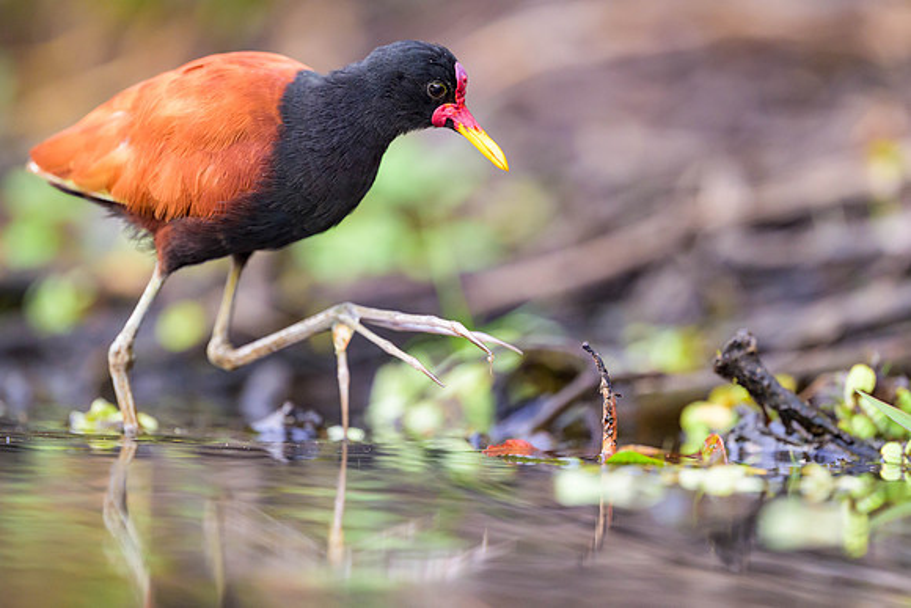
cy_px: 284
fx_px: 13331
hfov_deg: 3.9
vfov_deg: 2.6
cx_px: 540
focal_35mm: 527
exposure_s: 1/1600
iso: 1400
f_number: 2.8
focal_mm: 400
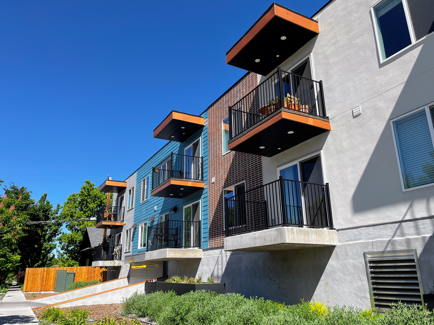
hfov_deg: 67.3
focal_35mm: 26
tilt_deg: +17.3
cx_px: 217
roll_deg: -1.7
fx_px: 326
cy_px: 162
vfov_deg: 53.1
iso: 50
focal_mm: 5.1
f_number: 1.6
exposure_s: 1/1647
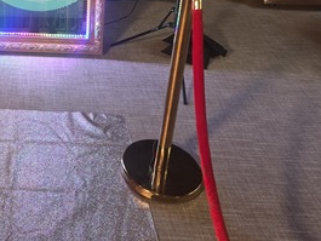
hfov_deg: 34.1
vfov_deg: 25.9
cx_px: 12
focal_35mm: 52
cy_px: -27
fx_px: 482
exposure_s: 1/15
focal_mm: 5.4
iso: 160
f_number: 1.8
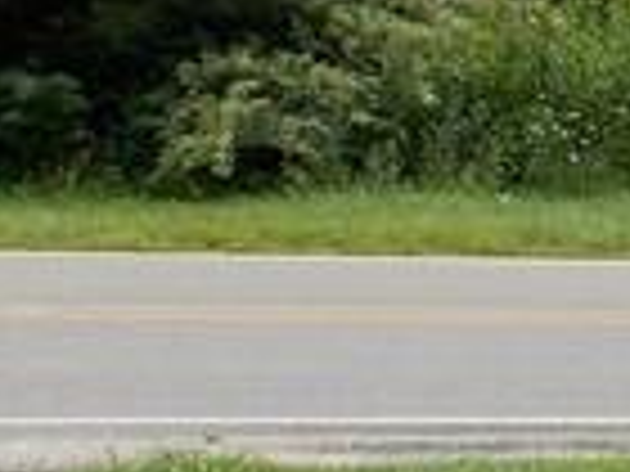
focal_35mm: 168
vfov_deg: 8.8
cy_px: -49
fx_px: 3058
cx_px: 999
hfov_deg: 11.2
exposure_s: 1/320
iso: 80
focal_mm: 4
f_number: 3.1
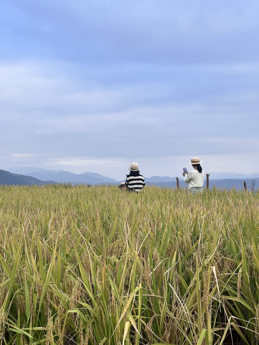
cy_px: 172
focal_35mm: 48
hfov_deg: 30.3
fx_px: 479
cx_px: 130
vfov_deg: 39.7
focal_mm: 6.86
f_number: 1.78
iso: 64
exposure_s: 1/719
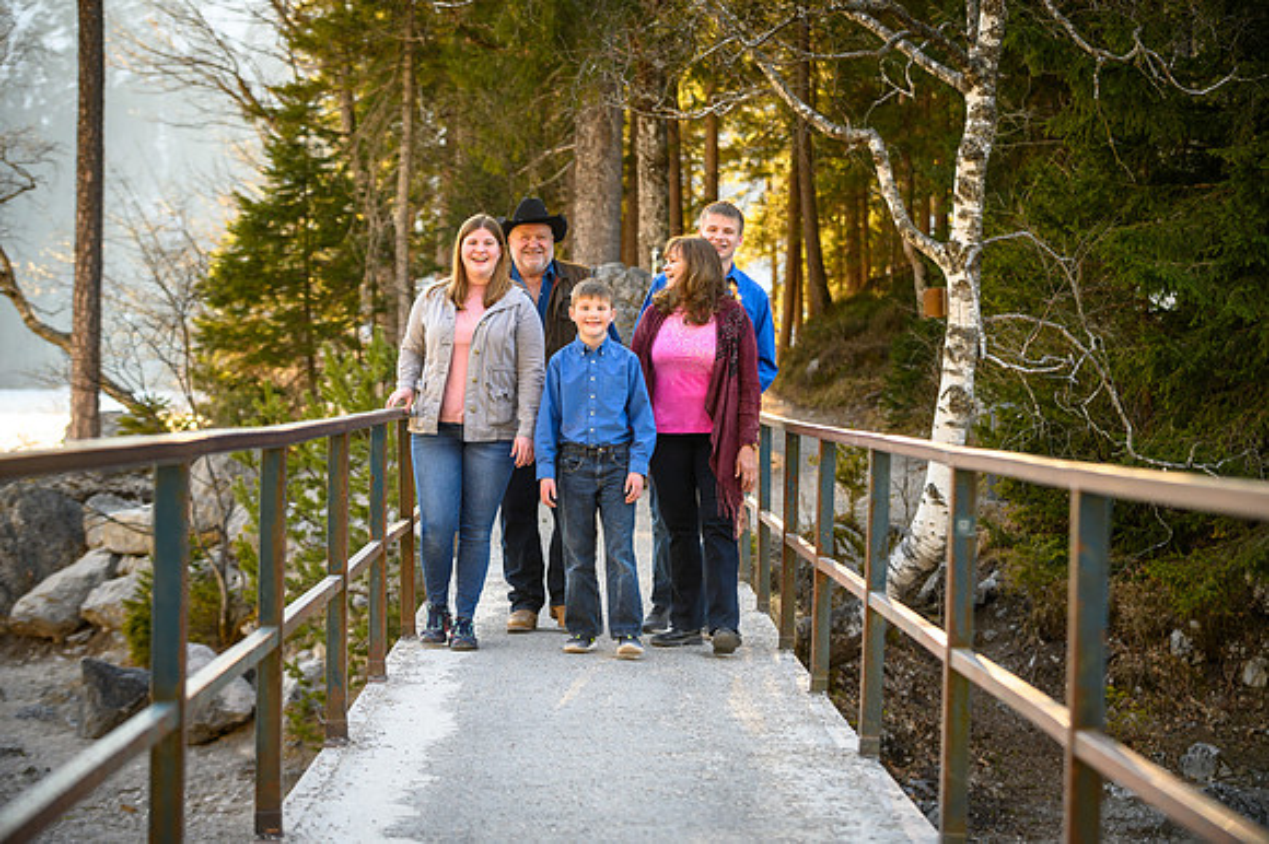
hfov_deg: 22.6
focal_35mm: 90
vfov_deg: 15.2
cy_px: 422
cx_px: 634
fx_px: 3171
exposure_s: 1/400
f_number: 4
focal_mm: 90
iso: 320
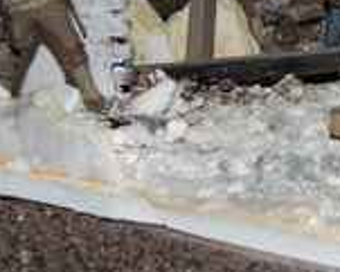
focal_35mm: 177
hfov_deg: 10.8
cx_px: 340
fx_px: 1782
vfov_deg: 8.6
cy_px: -58
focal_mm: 38
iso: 200
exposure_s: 1/500
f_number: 16
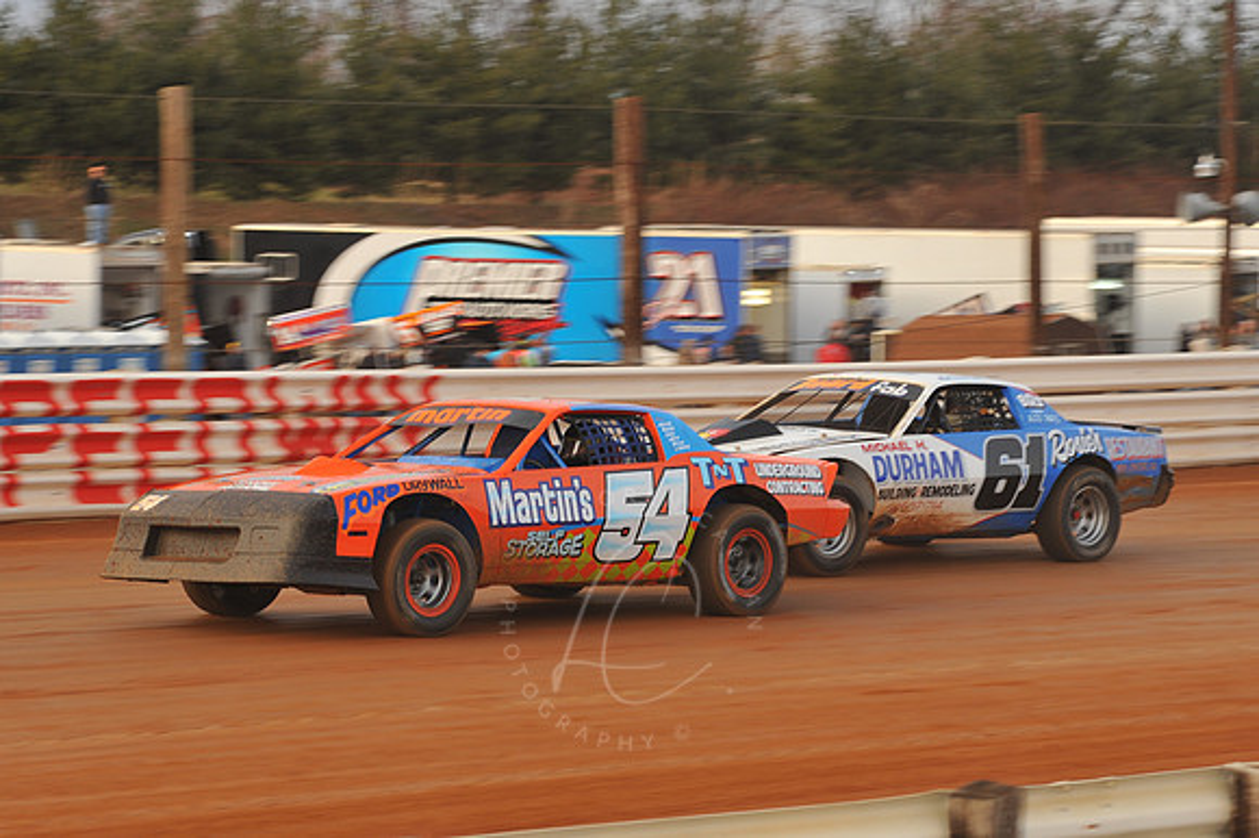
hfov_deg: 16.4
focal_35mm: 125
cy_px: 419
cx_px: 630
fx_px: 4369
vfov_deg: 11.0
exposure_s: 1/320
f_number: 7.1
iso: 400
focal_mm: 125
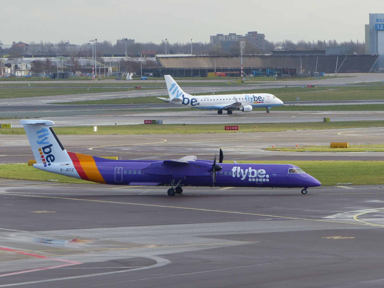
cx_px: 192
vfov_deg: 4.4
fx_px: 3749
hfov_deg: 5.9
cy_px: 144
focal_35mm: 338
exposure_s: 1/400
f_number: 4
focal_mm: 60.8
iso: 100
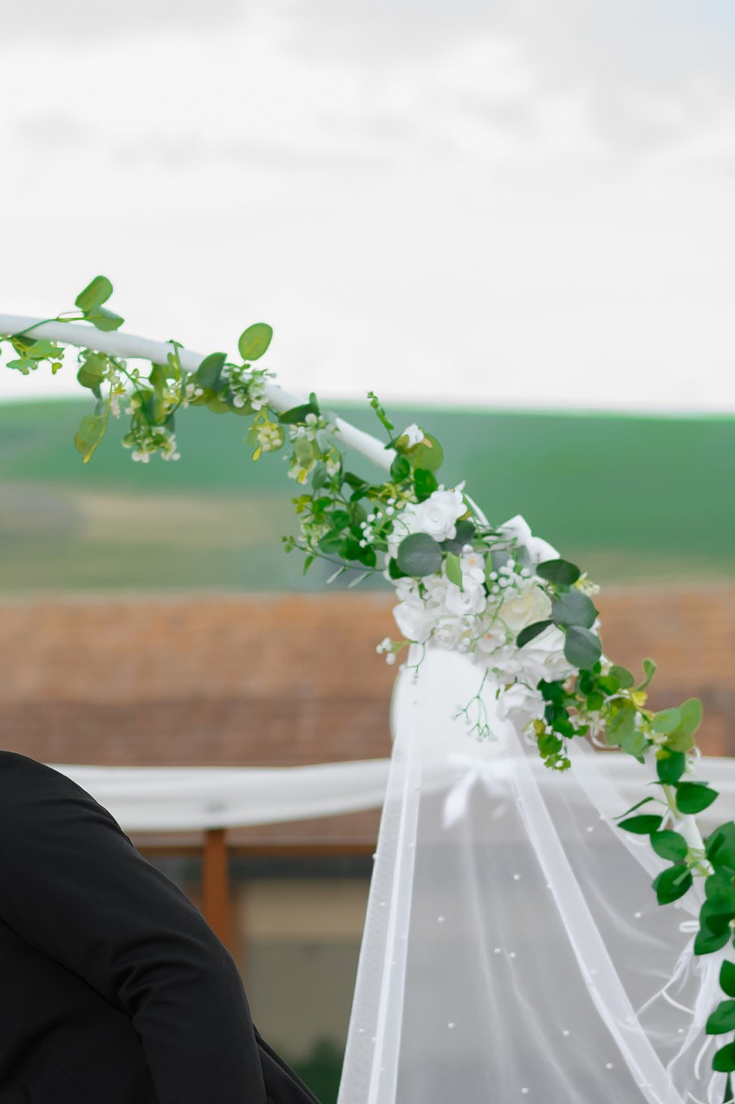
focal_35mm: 151
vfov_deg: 13.5
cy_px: 909
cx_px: -143
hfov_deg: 9.0
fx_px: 4629
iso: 100
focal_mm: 50
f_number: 2.2
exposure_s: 1/800
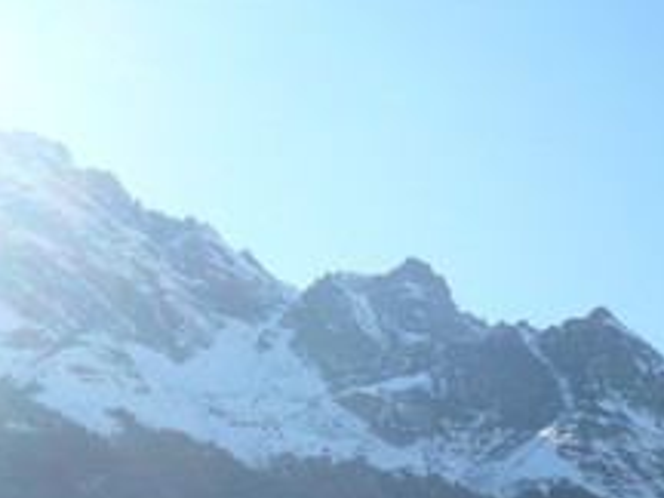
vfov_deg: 17.7
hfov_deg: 23.7
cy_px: 512
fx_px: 1554
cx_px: 559
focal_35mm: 81
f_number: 8
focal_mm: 5.8
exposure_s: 1/200
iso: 100
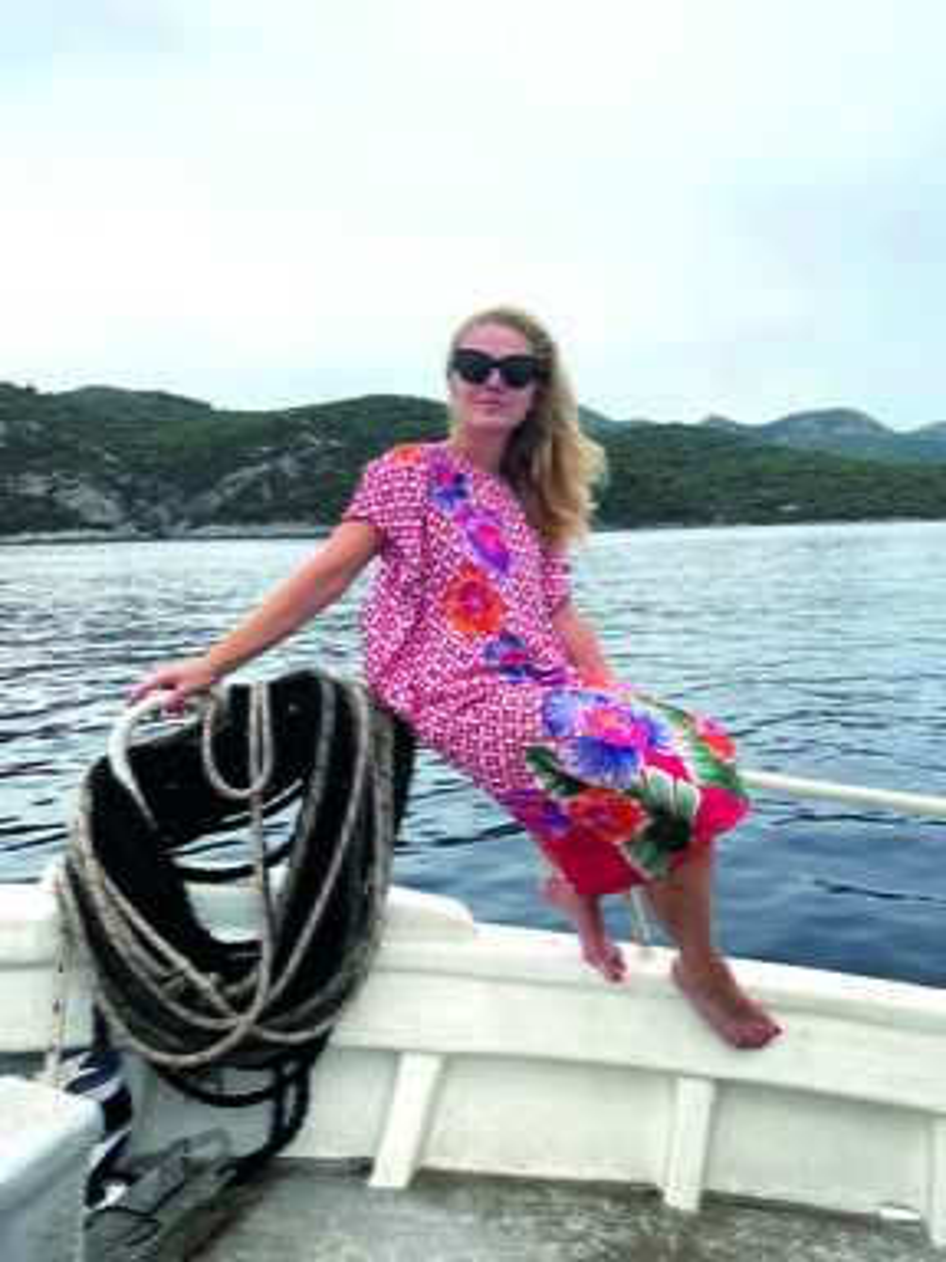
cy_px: 631
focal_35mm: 26
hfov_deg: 53.1
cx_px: 473
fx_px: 947
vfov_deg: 67.3
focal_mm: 4.2
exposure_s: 1/2212
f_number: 1.6
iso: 32
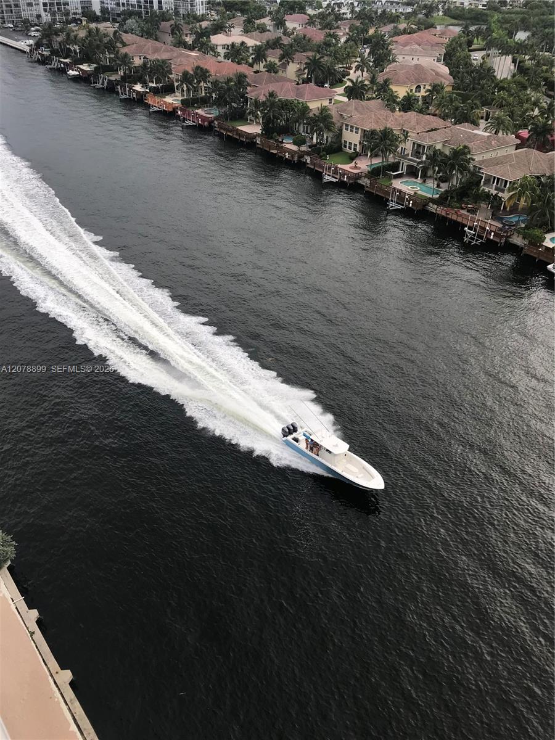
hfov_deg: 49.7
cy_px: 370
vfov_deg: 63.4
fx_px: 599
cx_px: 278
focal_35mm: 28
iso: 20
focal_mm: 3.99
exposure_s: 1/622
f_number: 1.8
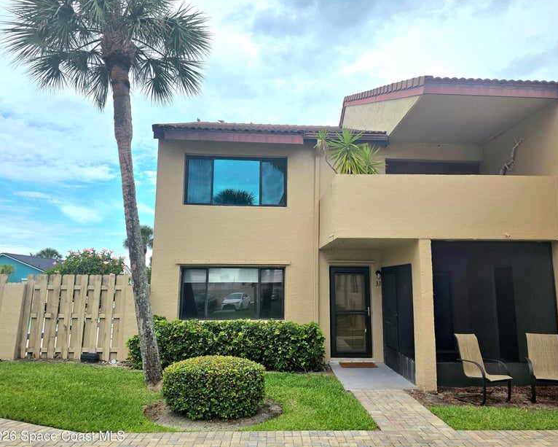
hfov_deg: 68.1
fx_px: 413
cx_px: 287
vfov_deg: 56.8
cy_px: 224
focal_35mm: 25
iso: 80
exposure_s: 1/5000
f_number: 1.7
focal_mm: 6.3
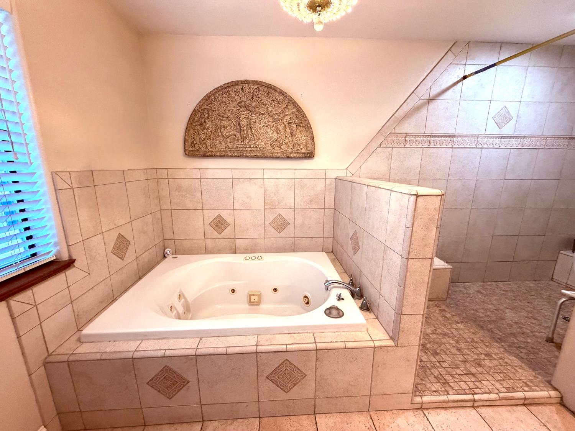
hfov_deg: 102.1
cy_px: 216
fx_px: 233
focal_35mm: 14
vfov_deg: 85.7
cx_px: 288
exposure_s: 1/120
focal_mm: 2.22
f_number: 2.2
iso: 320
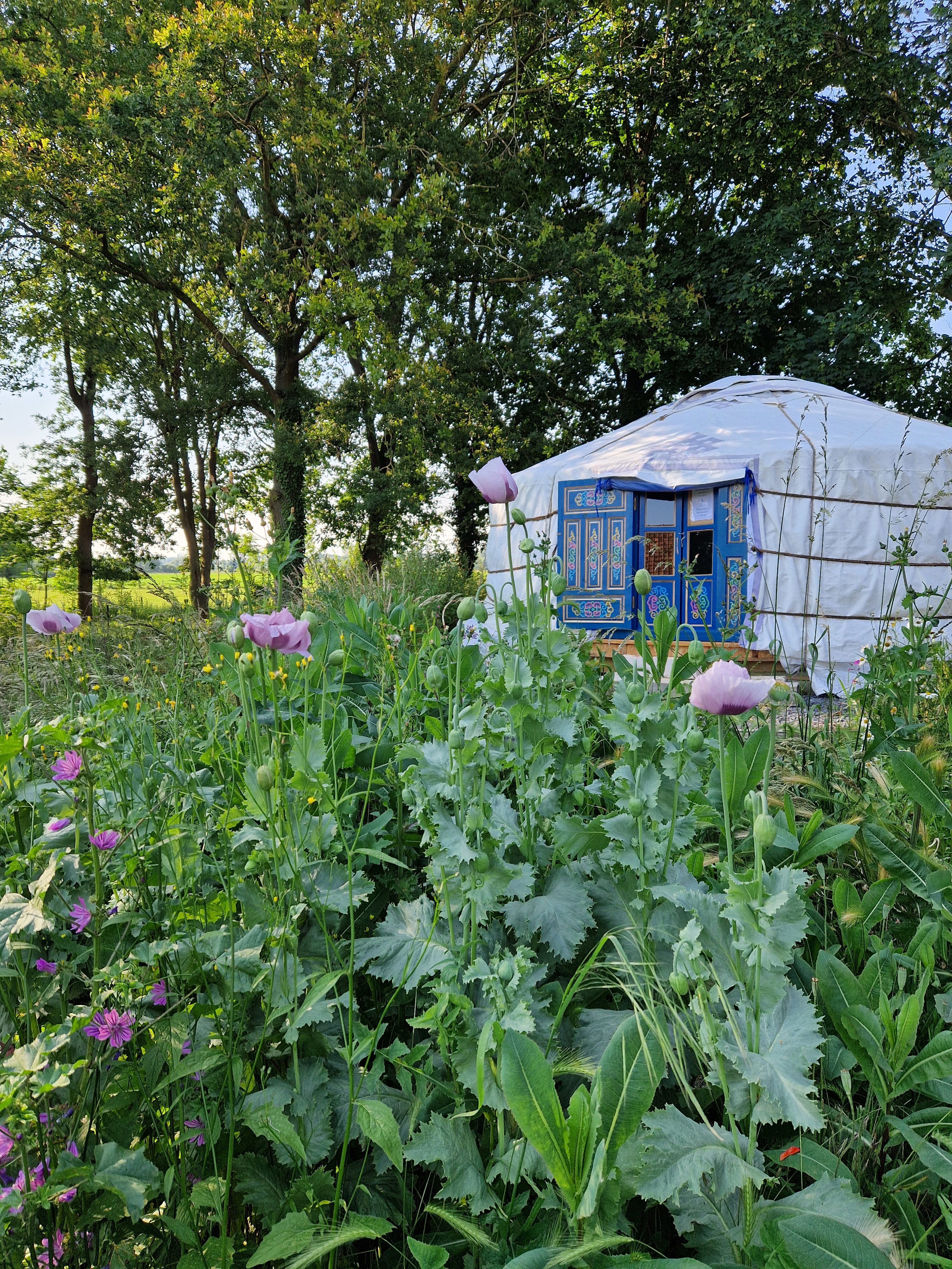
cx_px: 476
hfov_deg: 58.9
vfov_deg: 73.9
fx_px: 843
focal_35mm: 23
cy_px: 634
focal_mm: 5.4
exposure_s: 1/382
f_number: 1.8
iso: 50
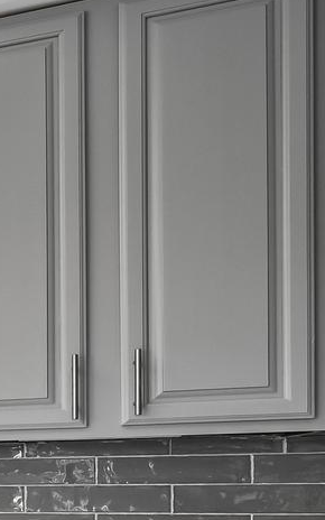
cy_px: 489
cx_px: -598
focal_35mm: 63
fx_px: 893
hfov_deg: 12.1
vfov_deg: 30.7
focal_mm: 14
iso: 100
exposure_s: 1/25
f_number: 8
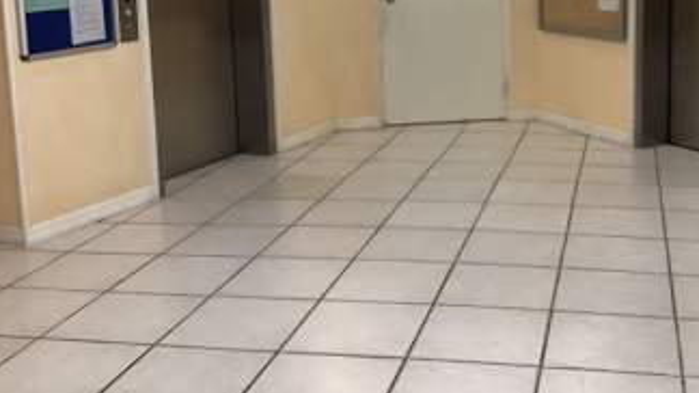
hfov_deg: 40.8
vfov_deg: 23.4
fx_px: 926
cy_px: 55
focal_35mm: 50
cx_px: 464
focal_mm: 3.3
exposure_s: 1/60
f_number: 2.4
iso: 200
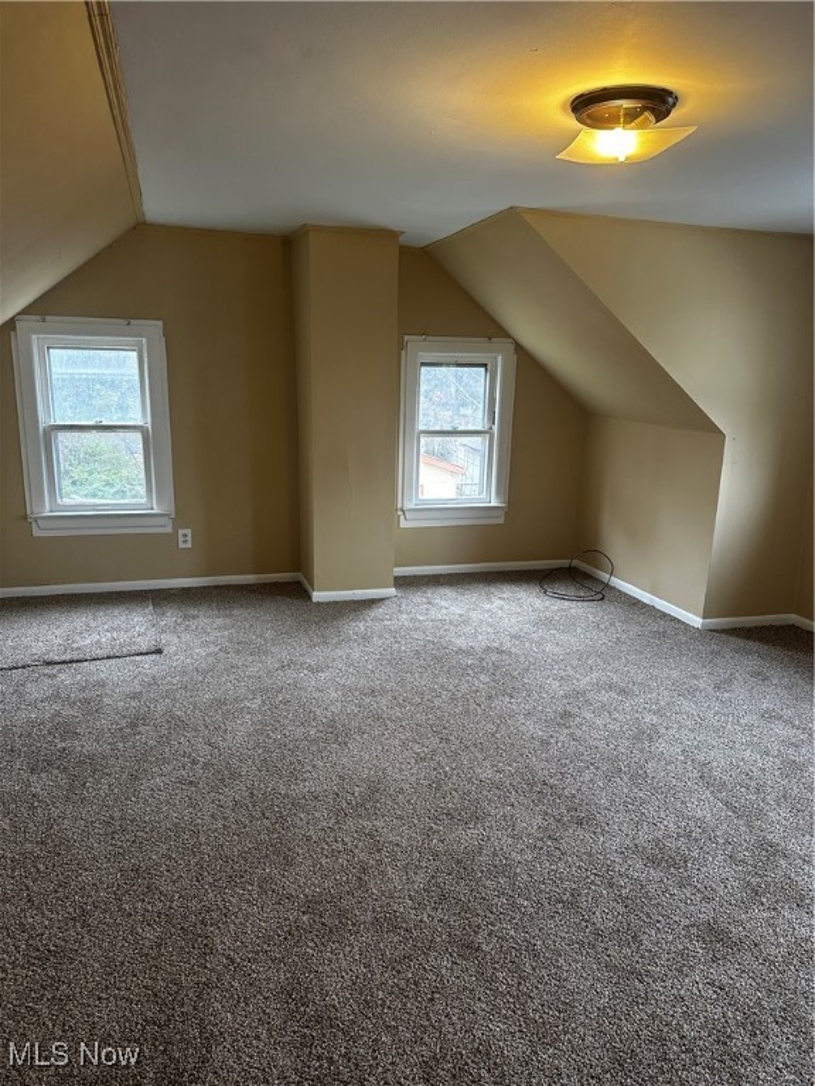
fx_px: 753
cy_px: 543
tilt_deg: -12.6
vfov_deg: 71.6
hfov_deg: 56.8
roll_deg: -0.5
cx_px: 408
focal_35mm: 24
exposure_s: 1/60
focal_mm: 6.86
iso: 125
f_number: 1.78
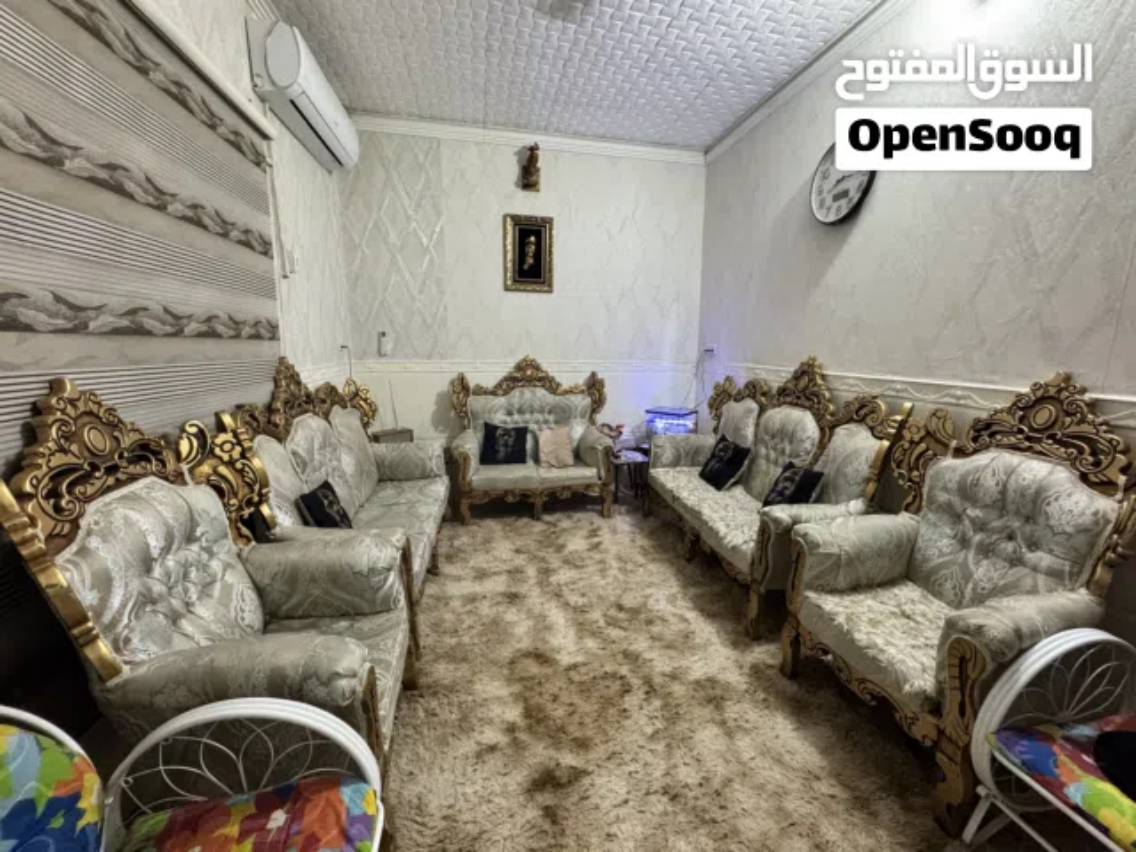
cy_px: 426
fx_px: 459
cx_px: 568
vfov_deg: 85.7
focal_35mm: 14
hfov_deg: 102.1
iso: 400
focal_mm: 2.22
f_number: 2.2
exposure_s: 1/50
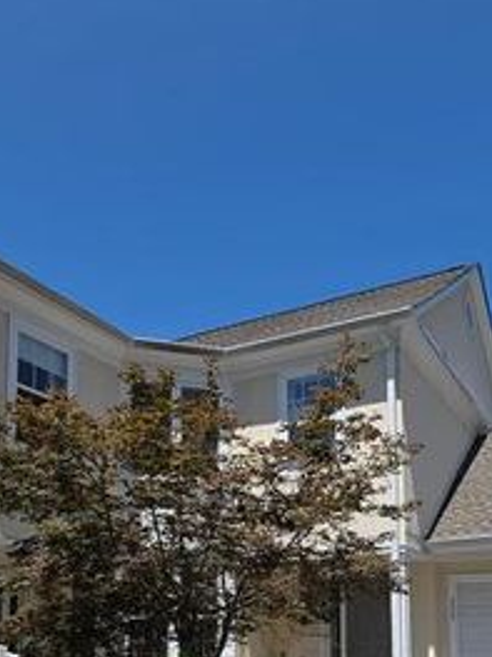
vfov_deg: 50.0
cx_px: 322
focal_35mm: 33
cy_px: 576
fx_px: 626
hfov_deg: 42.4
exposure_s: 1/1215
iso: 20
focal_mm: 2.2
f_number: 1.9
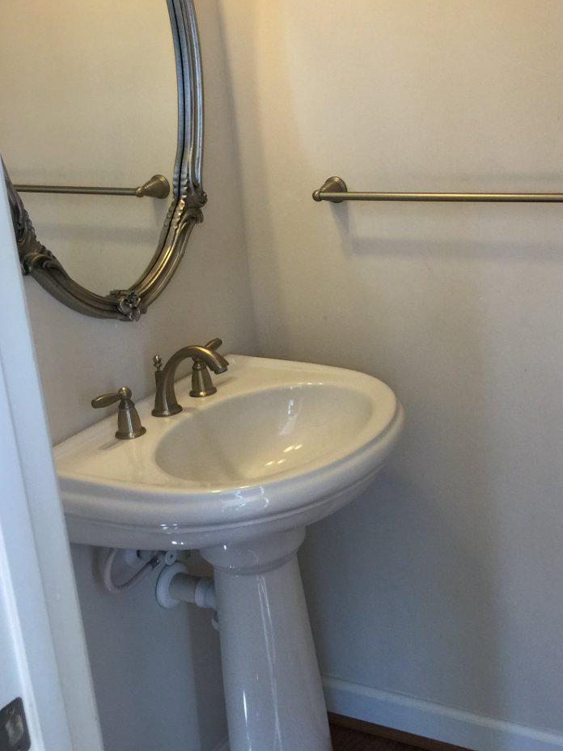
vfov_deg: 39.6
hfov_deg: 29.9
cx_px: 401
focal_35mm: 48
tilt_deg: -17.8
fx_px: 1041
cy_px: 320
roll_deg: +3.5
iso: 50
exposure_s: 1/30
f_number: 2.2
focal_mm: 4.15
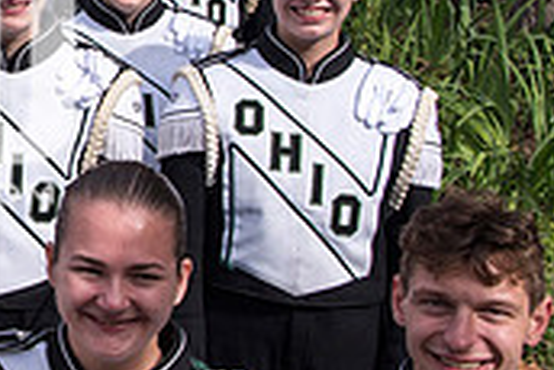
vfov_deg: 16.8
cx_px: -167
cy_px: 79
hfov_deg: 22.4
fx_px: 1248
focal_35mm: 81
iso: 500
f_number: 8
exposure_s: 1/2000
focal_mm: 24
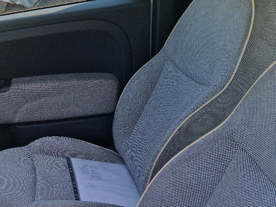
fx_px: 415
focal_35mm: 52
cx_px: 54
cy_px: 155
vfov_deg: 27.7
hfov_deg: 35.6
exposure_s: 1/278
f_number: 1.8
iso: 50
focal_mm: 5.4
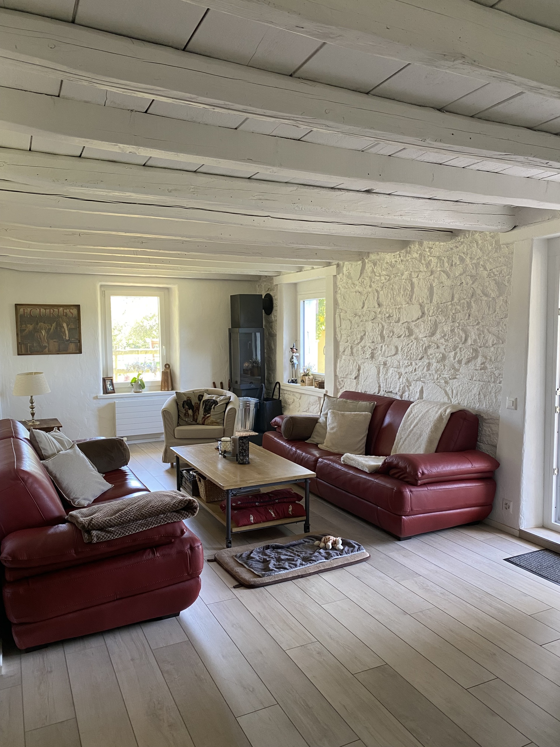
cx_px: 280
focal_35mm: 26
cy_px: 374
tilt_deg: -4.1
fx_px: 561
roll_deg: -0.1
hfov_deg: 53.1
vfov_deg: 67.3
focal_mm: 4.25
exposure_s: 1/60
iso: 160
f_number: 1.8
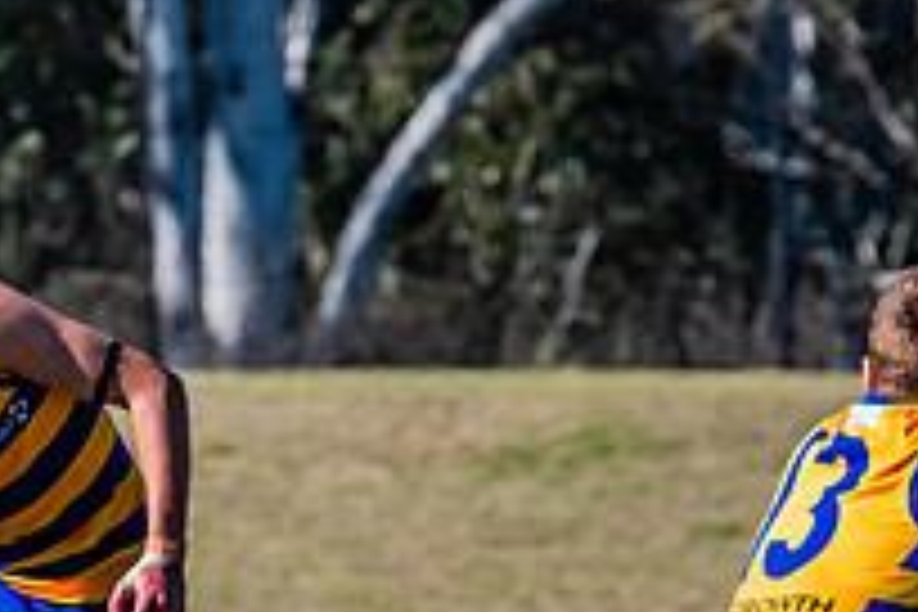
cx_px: -496
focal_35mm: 1484
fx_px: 37839
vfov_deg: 0.9
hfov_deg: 1.4
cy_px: 785
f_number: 10
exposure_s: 1/1600
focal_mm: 420
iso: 800
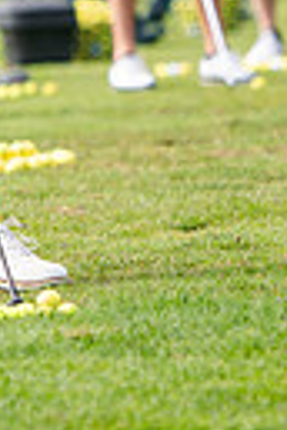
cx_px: -10
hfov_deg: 2.3
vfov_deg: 3.5
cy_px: -202
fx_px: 6995
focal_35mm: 585
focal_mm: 130
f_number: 3.2
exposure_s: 1/800
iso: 80
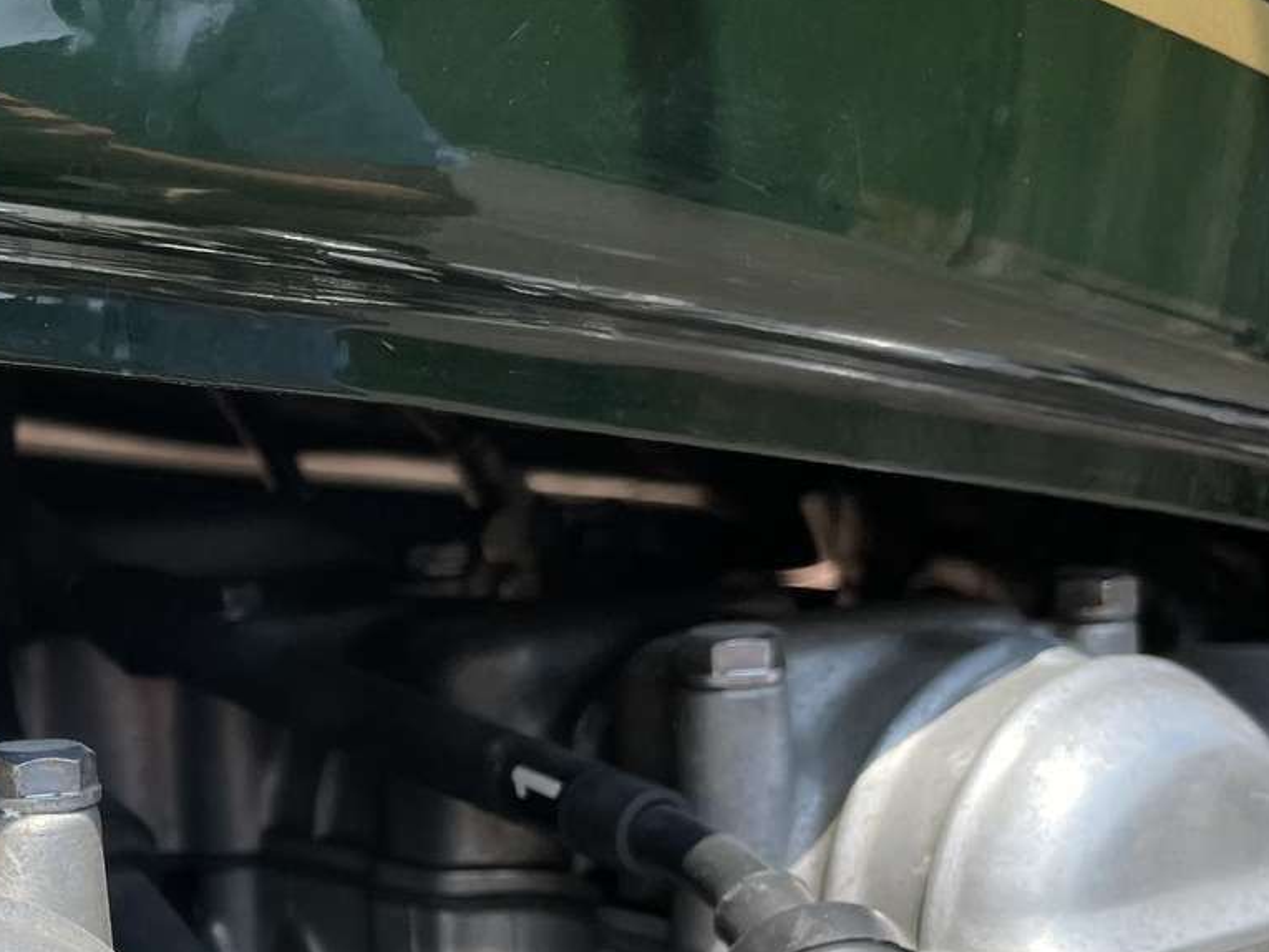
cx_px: 18
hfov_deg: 27.1
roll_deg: -4.3
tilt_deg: -4.0
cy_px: 808
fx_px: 2493
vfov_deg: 21.3
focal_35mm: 68
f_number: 1.6
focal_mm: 4.2
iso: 32
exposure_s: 1/1024
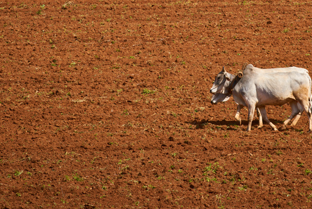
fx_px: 3140
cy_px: 21
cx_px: 225
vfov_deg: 3.8
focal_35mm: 362
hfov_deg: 5.7
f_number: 8
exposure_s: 1/500
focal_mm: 200
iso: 200
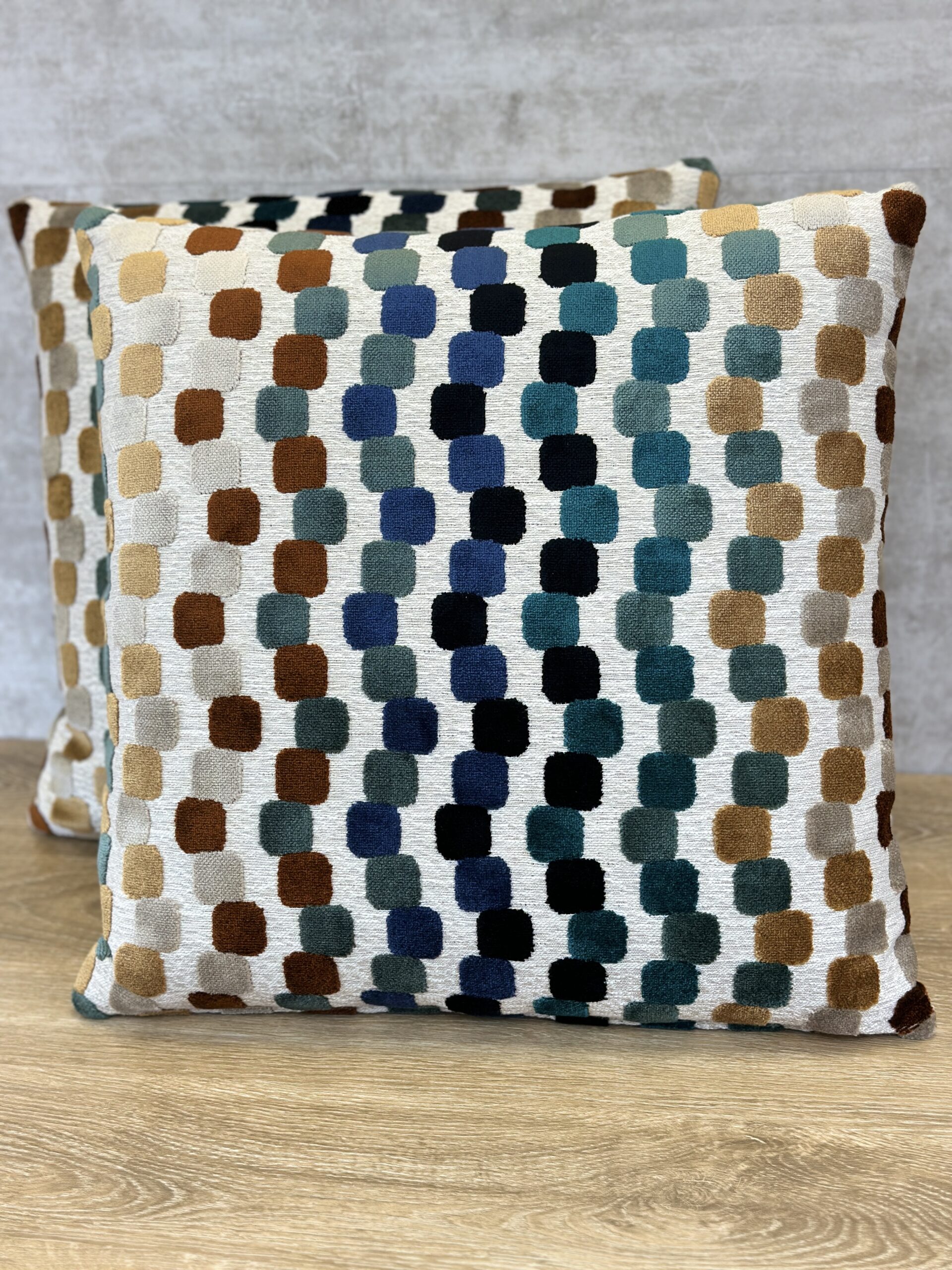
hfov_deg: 30.3
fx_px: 1760
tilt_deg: -20.2
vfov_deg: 39.7
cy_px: 635
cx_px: 476
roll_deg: +2.5
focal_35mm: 48
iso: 64
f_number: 1.78
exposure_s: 1/120
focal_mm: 6.86
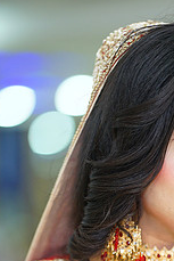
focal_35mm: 215
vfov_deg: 9.5
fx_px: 1556
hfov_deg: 6.4
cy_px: 299
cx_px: 212
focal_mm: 85
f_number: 1.4
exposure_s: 1/160
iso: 200
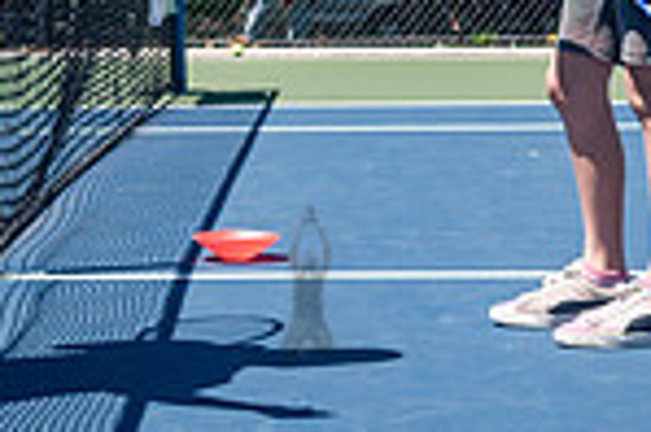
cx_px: 306
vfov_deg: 9.7
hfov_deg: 14.9
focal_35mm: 138
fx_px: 2493
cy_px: -142
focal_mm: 35
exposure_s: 1/2000
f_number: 4
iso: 200
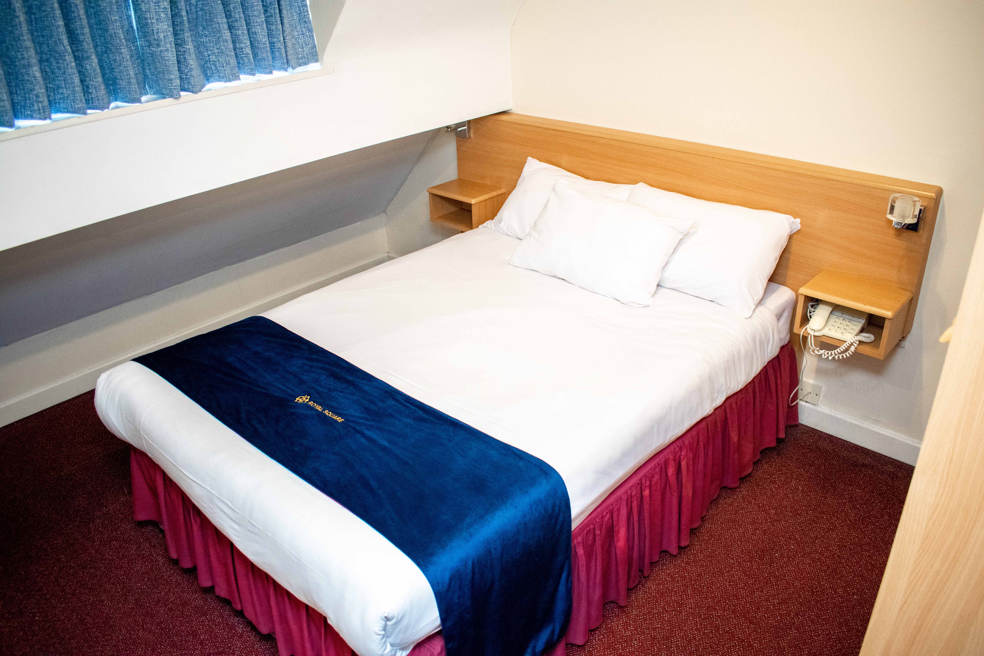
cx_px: 492
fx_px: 738
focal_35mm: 27
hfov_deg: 67.4
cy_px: 328
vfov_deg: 47.9
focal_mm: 18
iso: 1800
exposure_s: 1/60
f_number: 3.5
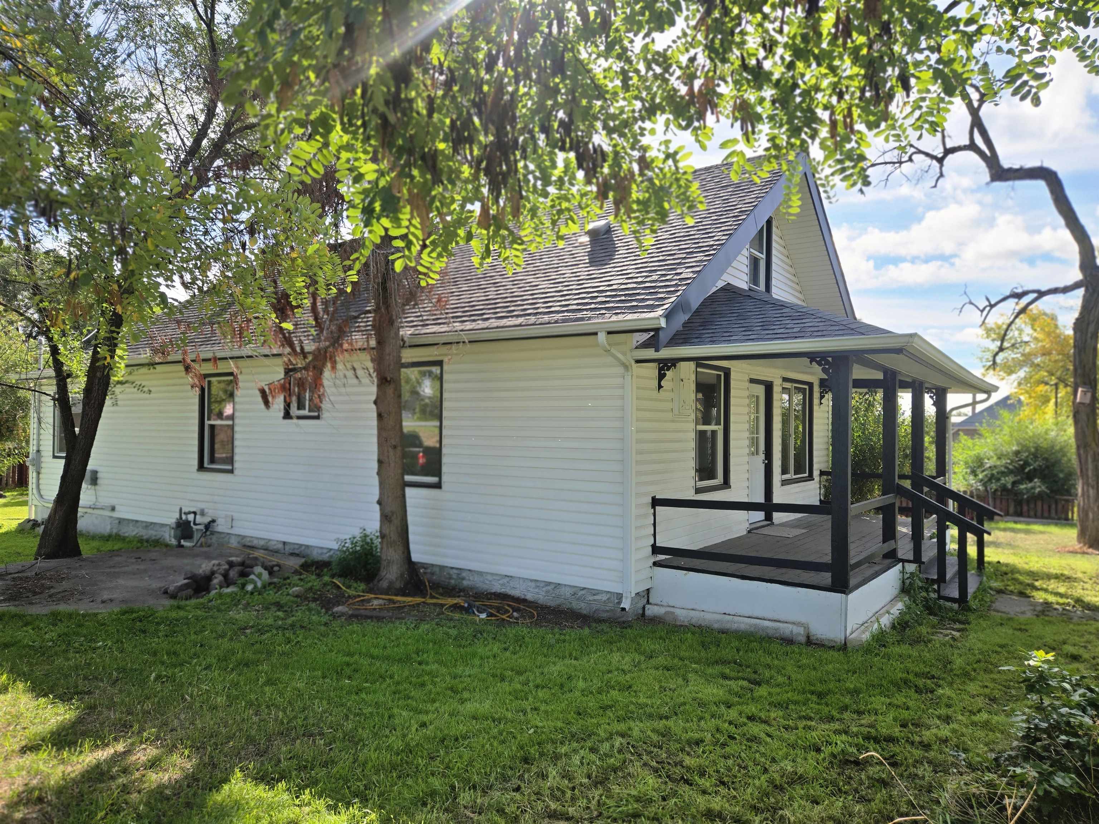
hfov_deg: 73.9
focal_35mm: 23
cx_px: 550
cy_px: 412
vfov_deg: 58.9
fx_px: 730
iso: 25
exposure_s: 1/1672
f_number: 1.8
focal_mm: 5.4
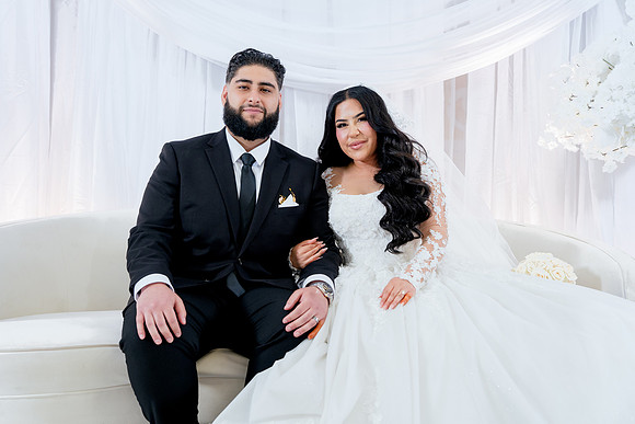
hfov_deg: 48.4
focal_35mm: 40
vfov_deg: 33.4
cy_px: 212
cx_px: 318
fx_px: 706
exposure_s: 1/160
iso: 800
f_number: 2.8
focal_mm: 40
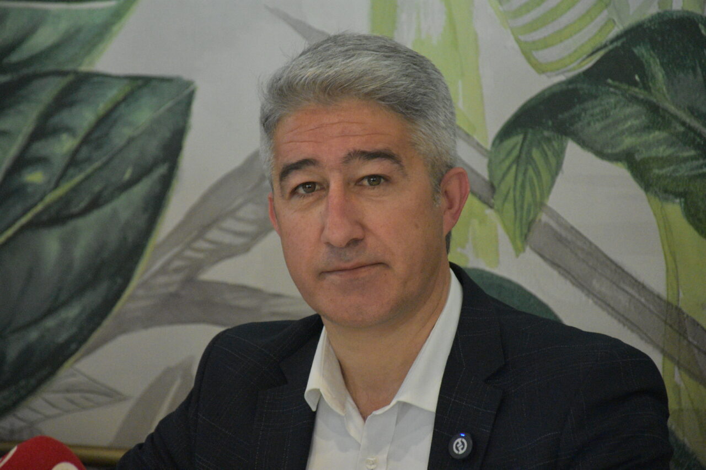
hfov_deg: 9.8
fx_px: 4118
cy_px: 235
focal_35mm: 210
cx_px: 353
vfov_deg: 6.5
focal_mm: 140
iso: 8000
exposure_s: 1/250
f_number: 5.6
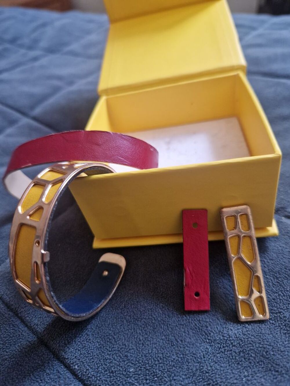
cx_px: 145
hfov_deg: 58.9
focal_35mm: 23
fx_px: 257
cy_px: 193
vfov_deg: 73.9
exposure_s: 1/33
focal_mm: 5.4
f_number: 1.8
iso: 500
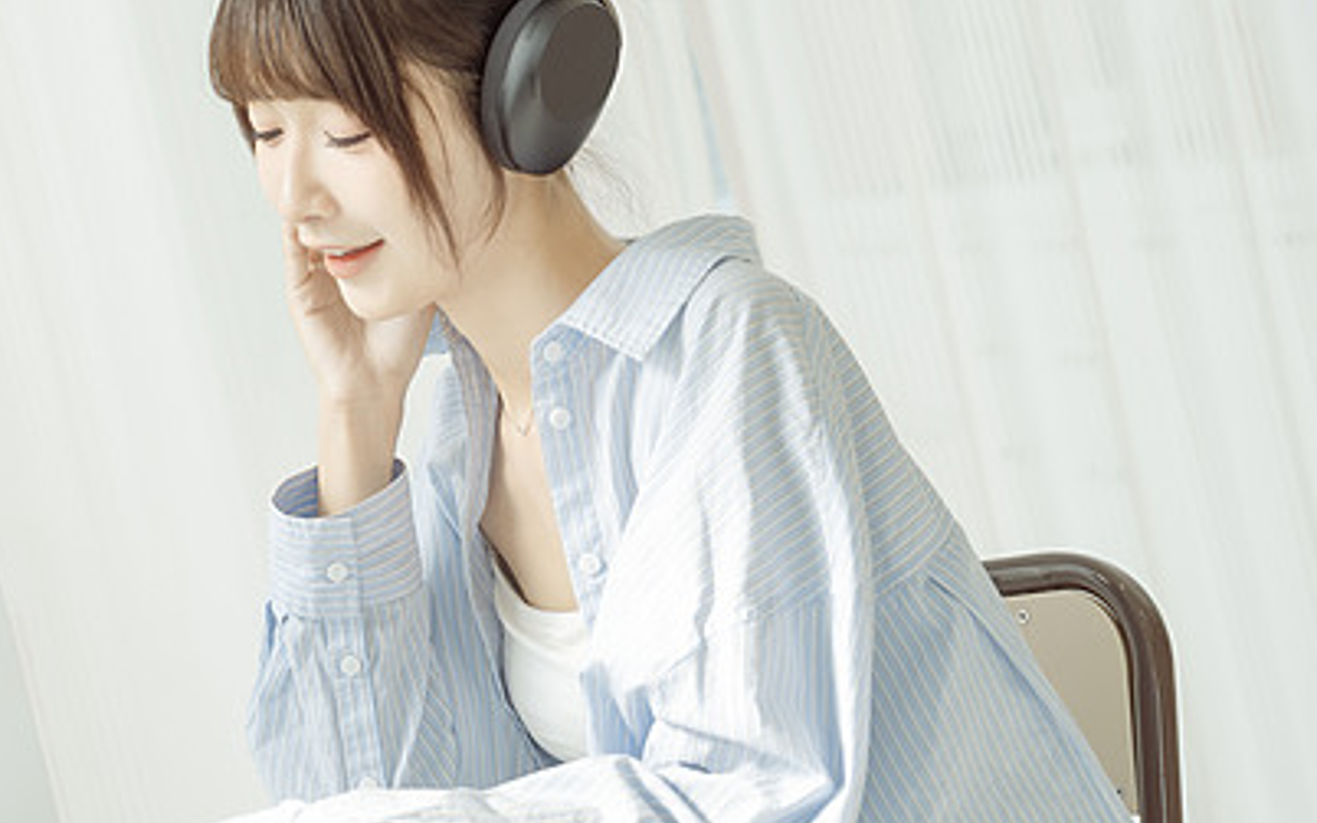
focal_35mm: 85
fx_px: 3050
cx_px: 272
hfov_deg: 24.0
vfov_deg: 15.3
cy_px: 502
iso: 100
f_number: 2.8
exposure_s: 1/160
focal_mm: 43
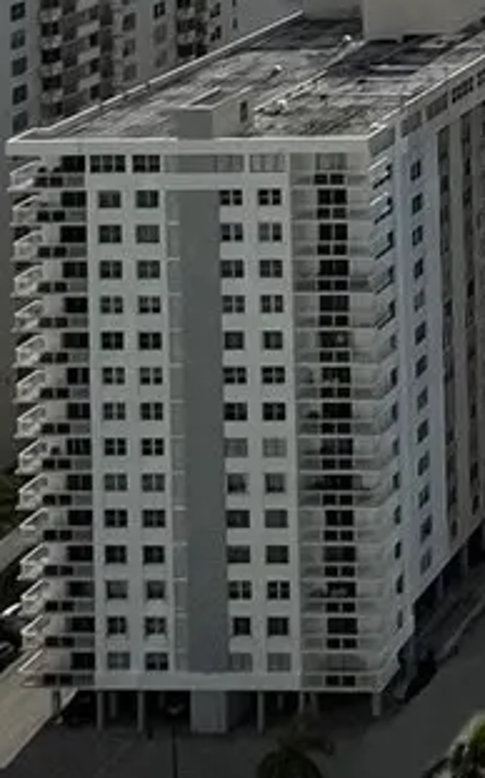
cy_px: -445
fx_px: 1504
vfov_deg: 22.6
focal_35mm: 71
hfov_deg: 13.2
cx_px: 1190
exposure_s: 1/6944
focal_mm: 1.57
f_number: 1.8
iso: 25
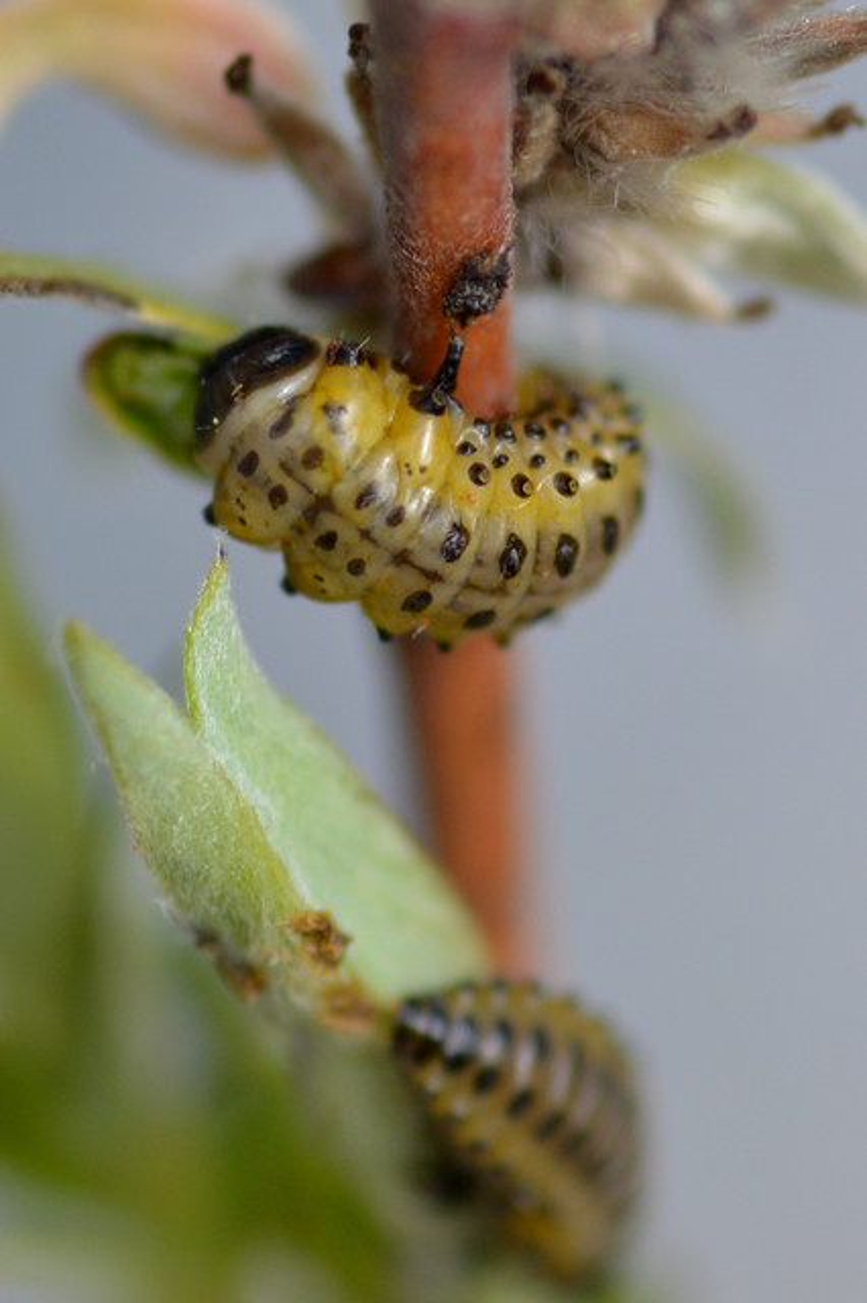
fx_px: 5424
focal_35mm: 150
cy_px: 652
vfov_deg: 13.7
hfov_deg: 9.1
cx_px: 434
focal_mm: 100
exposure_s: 1/500
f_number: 9
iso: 400
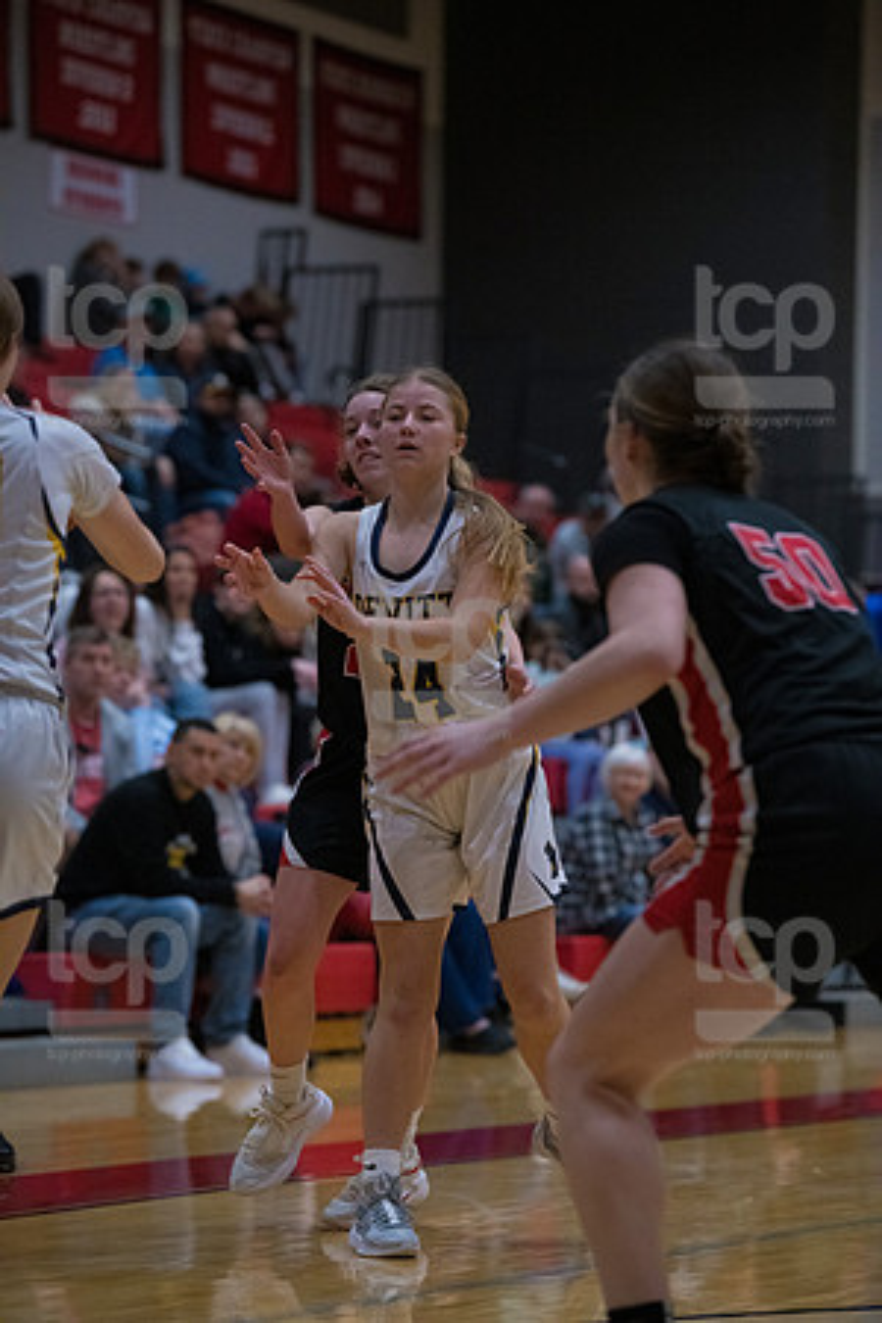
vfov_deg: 13.7
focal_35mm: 150
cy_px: 662
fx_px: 5512
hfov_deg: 9.1
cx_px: 441
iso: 8000
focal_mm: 150
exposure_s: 1/1600
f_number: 4
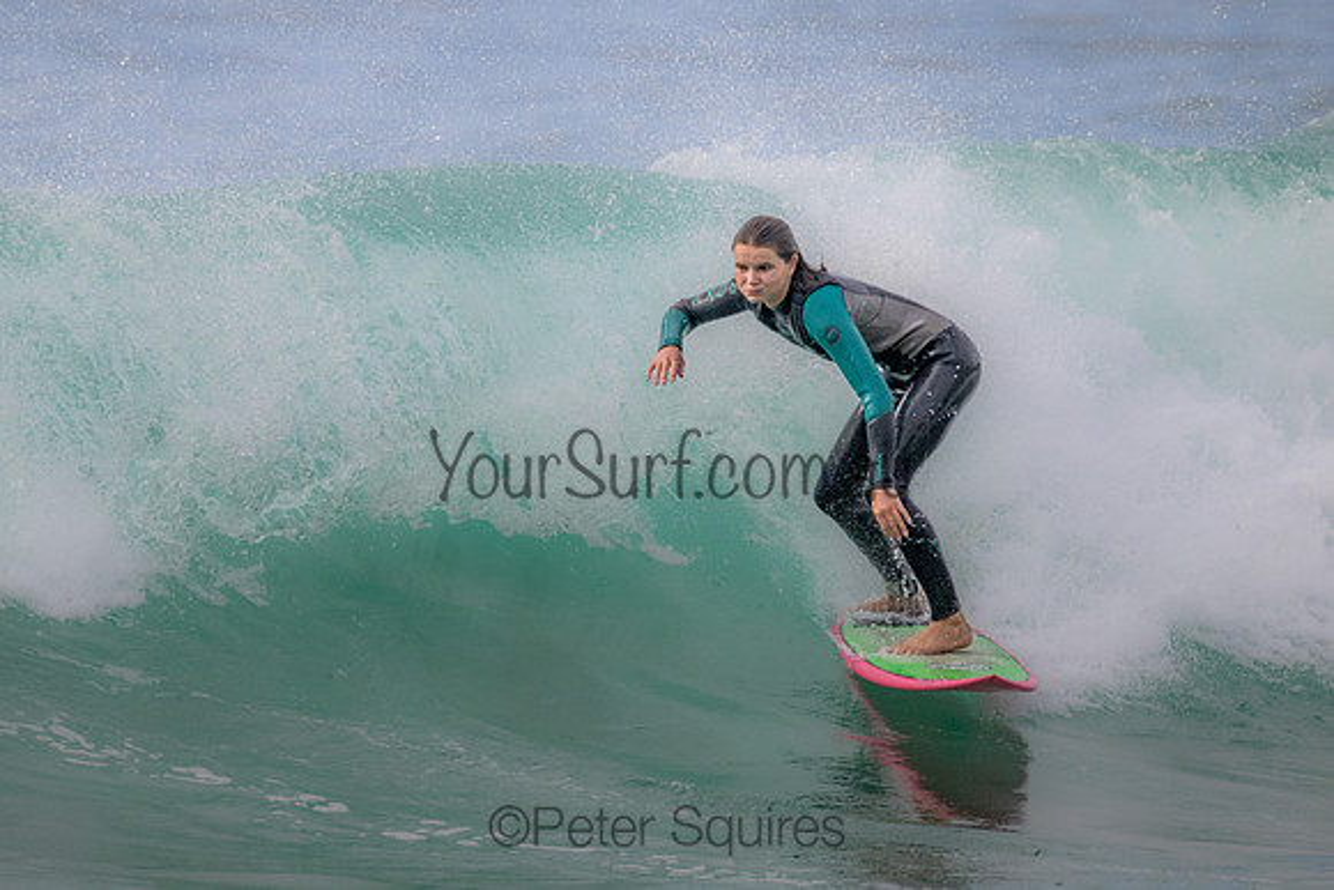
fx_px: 39154
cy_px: 302
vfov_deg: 1.3
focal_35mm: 1056
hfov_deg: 2.0
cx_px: 607
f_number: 11
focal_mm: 800
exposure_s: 1/2000
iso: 1600
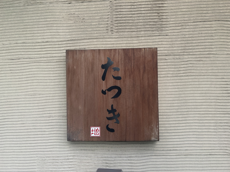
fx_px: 173
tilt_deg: -0.4
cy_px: 86
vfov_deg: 53.1
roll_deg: +0.3
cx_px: 115
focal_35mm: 26
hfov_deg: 67.3
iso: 40
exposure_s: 1/95
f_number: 1.5
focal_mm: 5.7
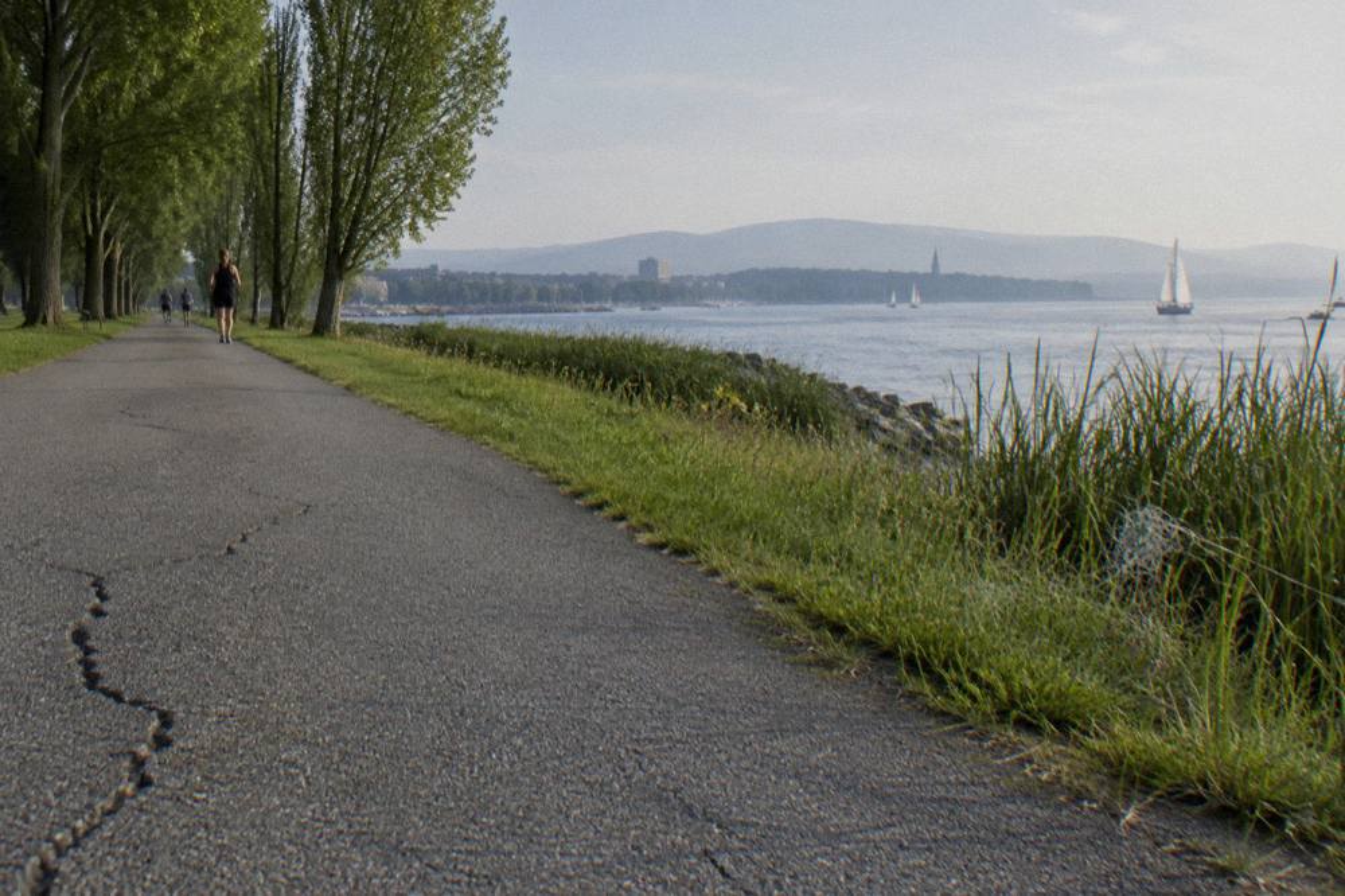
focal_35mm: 47
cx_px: 672
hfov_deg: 41.9
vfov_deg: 28.6
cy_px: 448
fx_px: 1755
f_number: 5
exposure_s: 1/1000
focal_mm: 47
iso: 400
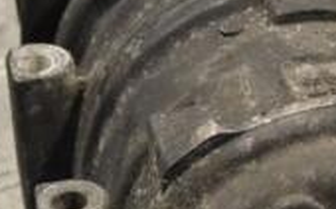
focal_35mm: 281
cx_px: 310
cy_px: 174
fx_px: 2571
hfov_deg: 7.5
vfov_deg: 4.7
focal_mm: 52
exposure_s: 1/320
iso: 3200
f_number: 9
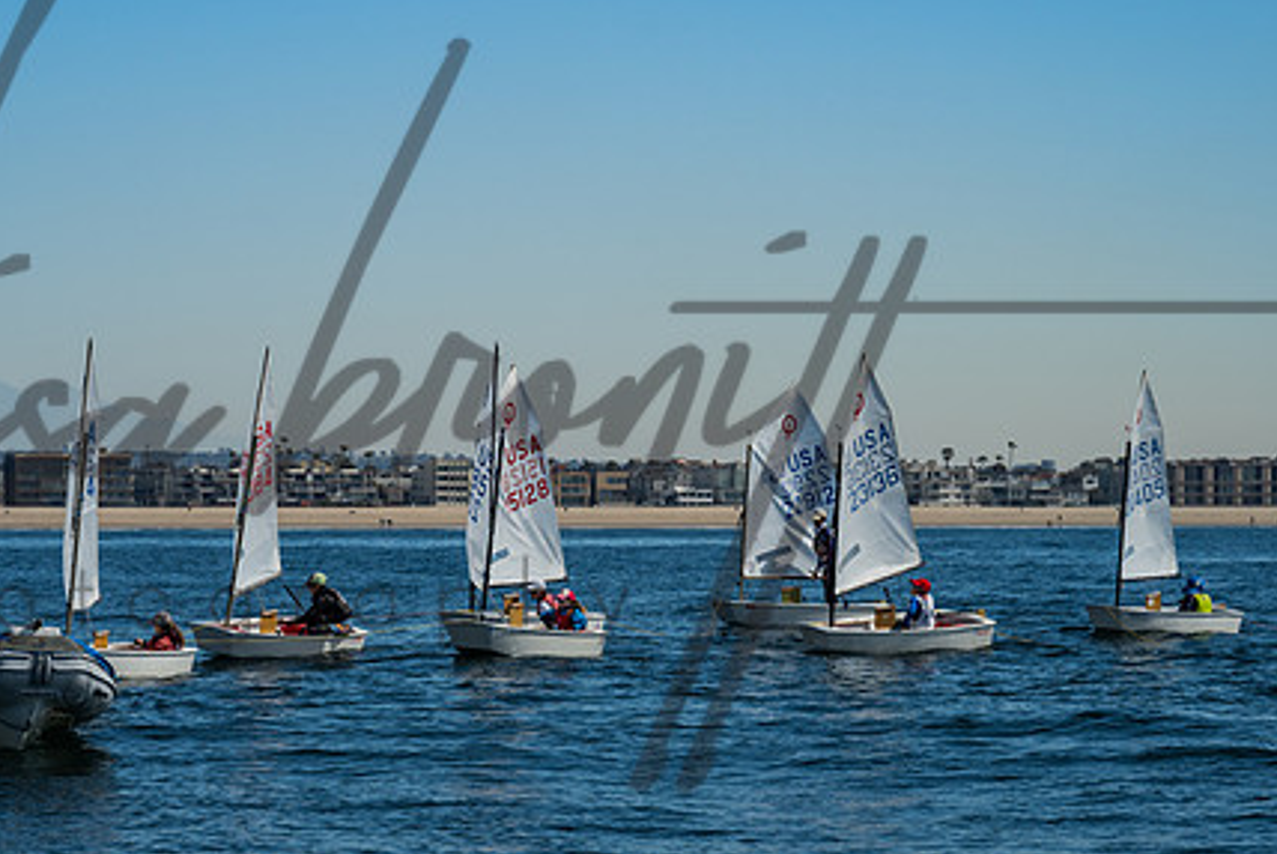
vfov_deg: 8.9
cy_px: 378
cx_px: 518
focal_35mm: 155
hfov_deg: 13.2
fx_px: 5502
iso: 100
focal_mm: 110
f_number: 6.3
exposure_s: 1/500
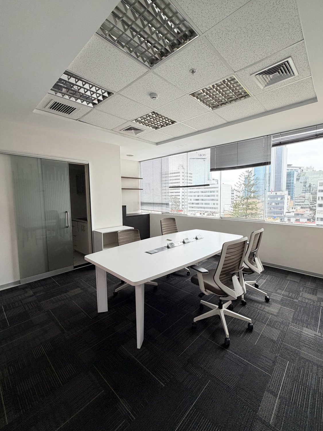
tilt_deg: -5.3
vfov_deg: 98.2
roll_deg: -0.1
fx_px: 187
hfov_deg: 81.6
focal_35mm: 15
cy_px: 214
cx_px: 172
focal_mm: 2.22
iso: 125
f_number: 2.2
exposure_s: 1/120
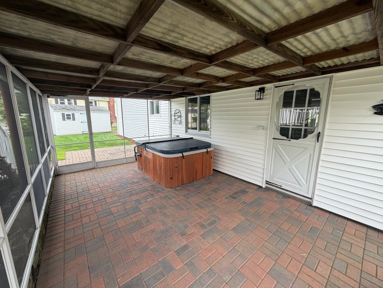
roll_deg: -0.1
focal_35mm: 14
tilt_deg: -10.6
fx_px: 155
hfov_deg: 102.1
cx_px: 192
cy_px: 144
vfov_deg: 85.7
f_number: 2.2
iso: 64
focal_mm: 2.22
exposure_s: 1/121
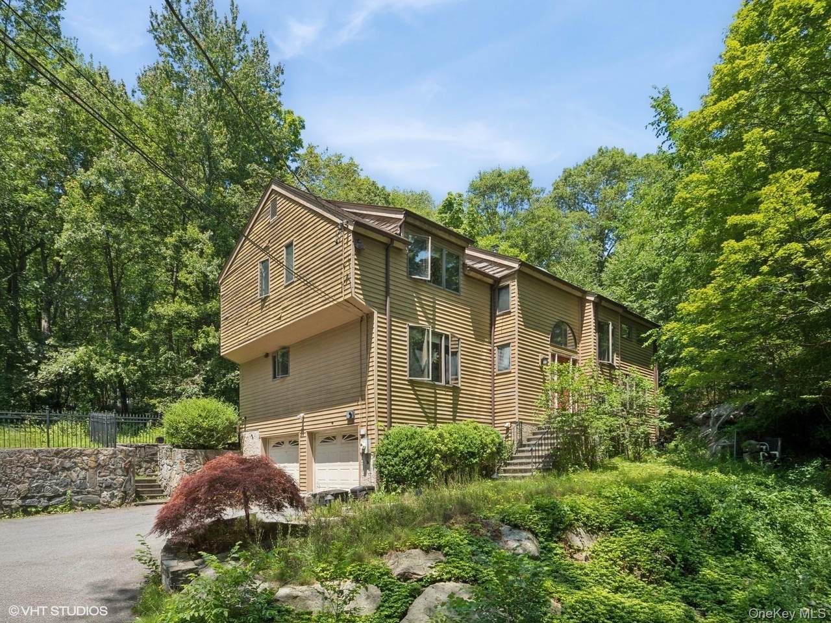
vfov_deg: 61.1
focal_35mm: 22
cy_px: 312
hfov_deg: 76.4
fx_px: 528
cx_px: 416
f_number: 8
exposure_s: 1/160
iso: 200
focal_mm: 11
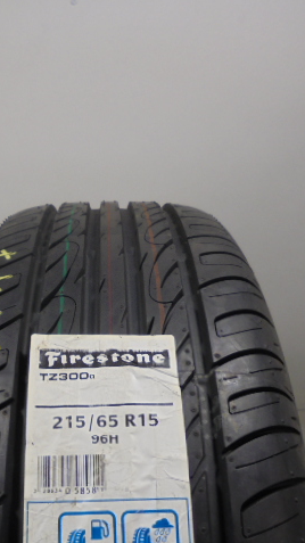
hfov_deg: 30.8
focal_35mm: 38
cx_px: 88
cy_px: 271
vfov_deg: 52.8
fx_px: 547
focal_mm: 4.6
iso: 100
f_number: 3.5
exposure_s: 1/40
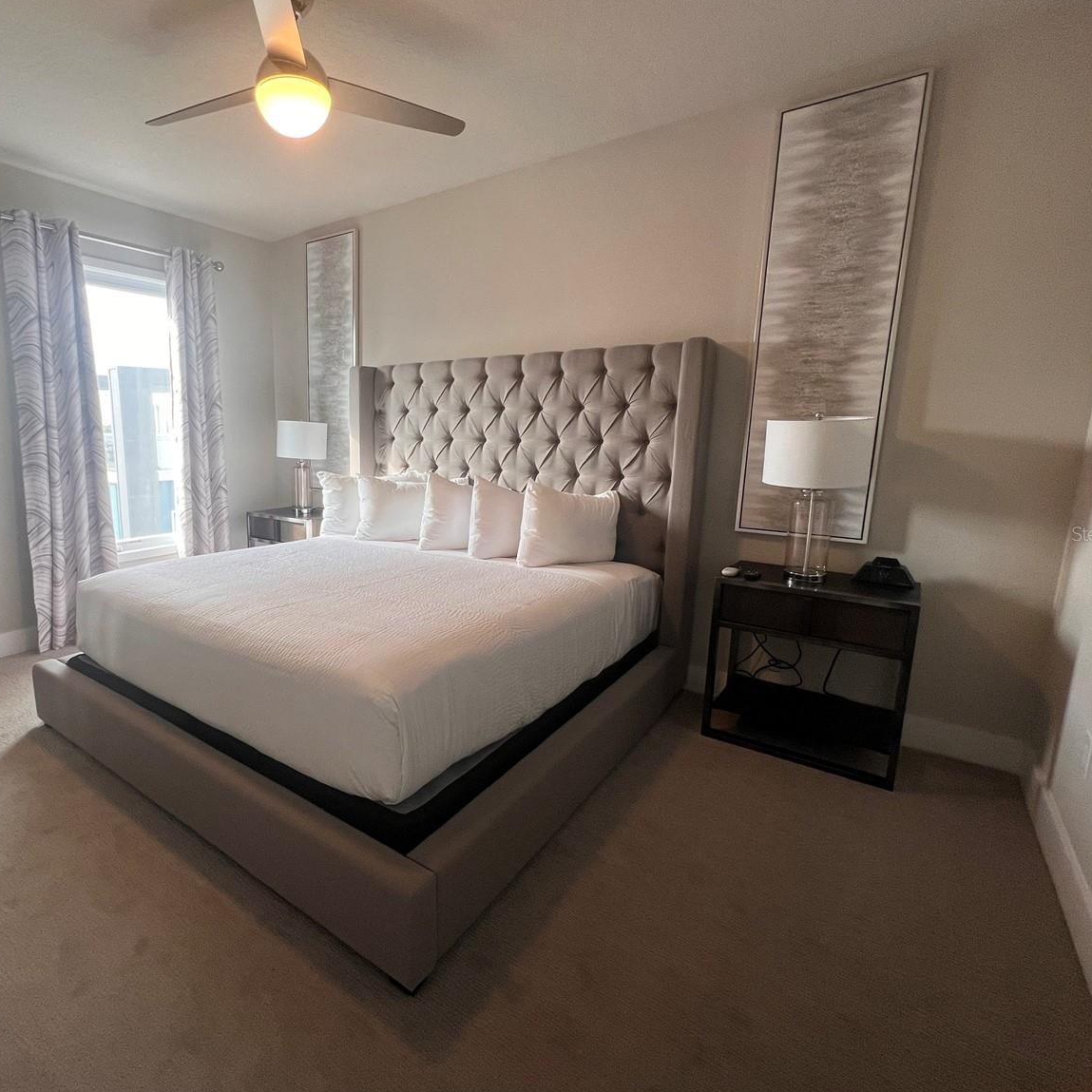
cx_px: 401
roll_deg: -0.4
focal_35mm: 16
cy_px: 533
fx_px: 571
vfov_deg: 87.4
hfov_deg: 85.5
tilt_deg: -9.7
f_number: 1.8
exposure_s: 1/120
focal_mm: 1.57
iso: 125
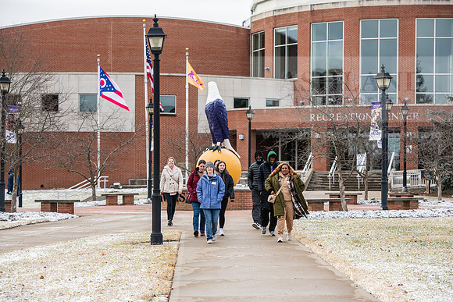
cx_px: 226
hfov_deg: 18.6
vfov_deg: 12.5
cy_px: 151
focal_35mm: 110
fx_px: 1384
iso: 320
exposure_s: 1/400
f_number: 5.6
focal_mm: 110
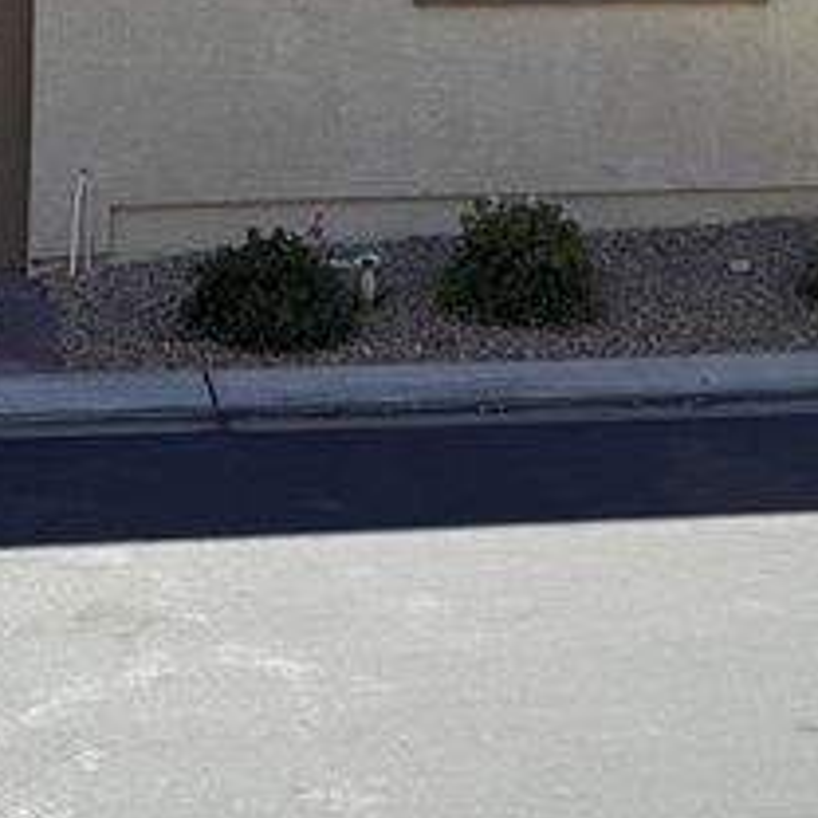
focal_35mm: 68
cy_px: -438
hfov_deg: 25.2
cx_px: 263
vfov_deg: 21.1
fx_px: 1818
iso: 80
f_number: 1.78
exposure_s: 1/3145
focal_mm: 6.76
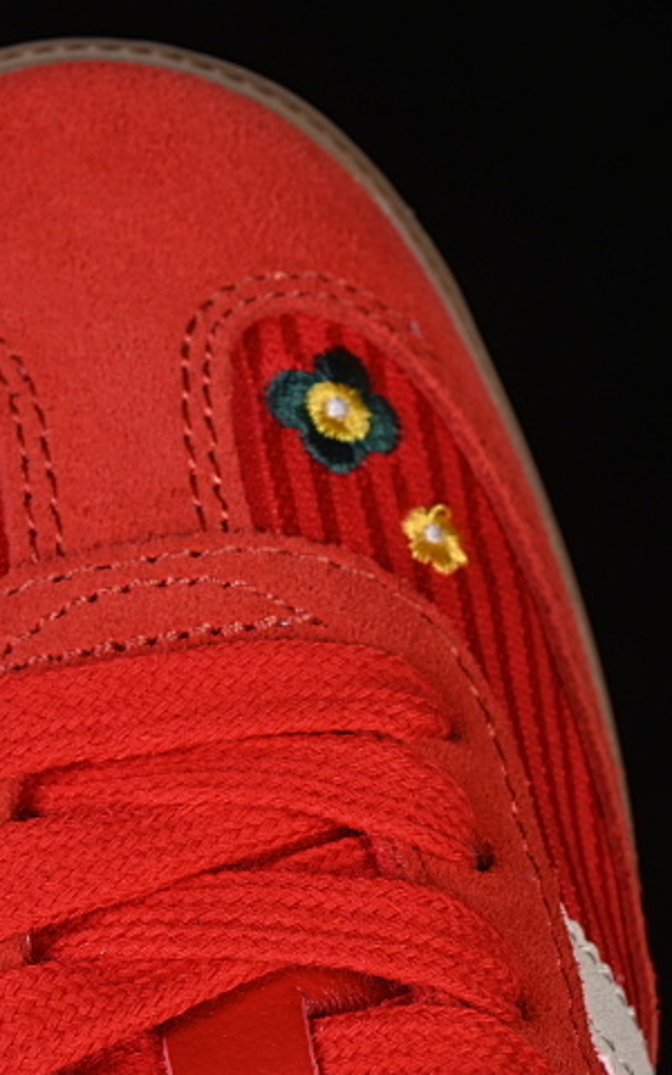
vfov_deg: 12.2
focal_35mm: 172
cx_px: 141
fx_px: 5040
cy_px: 759
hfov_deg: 7.6
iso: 160
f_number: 7.1
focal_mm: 50
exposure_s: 1/80
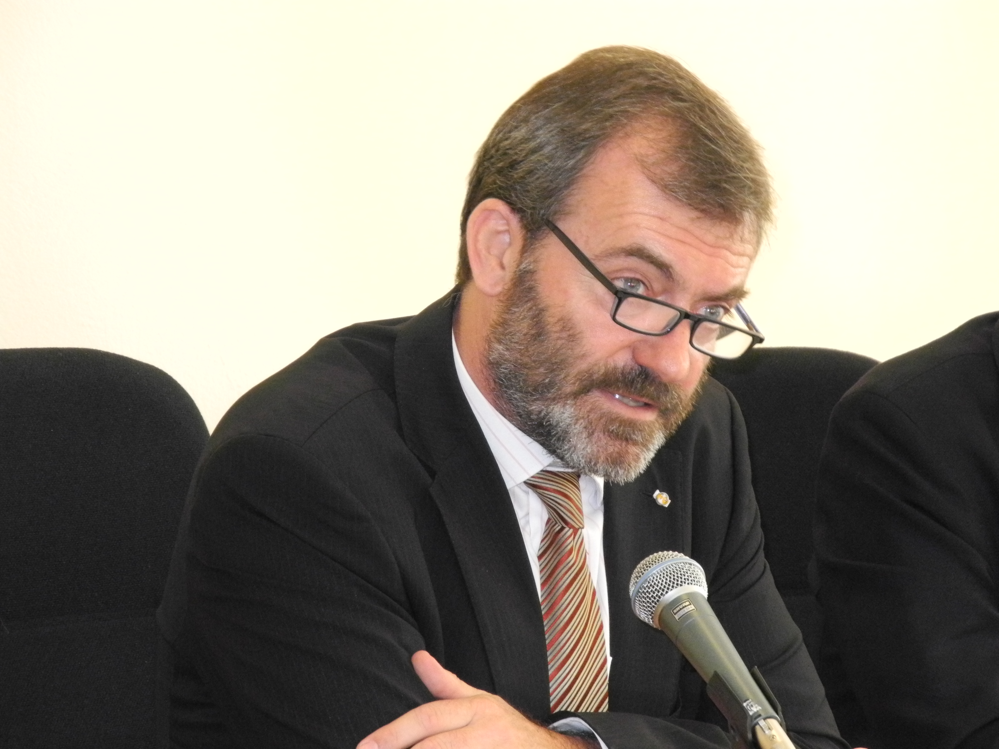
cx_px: 500
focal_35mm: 200
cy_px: 374
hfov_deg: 9.9
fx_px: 5772
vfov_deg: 7.4
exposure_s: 1/43.3
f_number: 5.6
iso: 800
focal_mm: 42.6
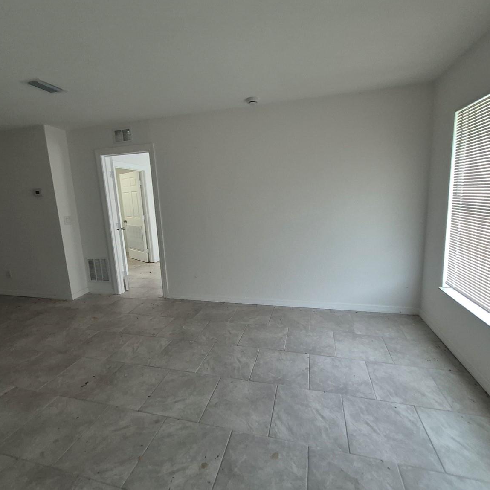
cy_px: 238
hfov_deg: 87.4
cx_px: 242
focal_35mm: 16
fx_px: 256
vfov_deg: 87.4
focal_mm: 1.74
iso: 125
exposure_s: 1/60
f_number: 2.2
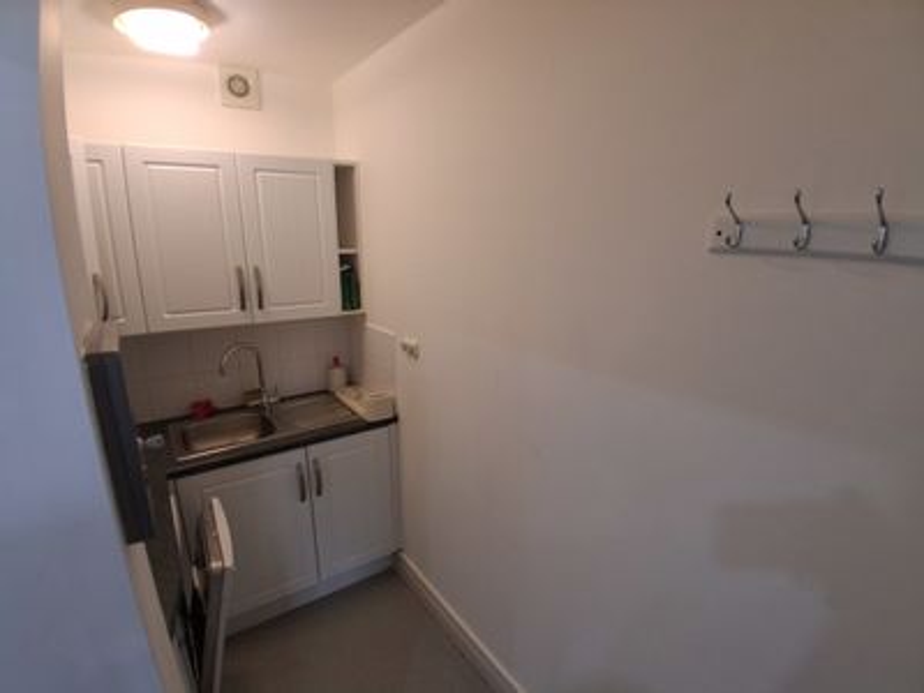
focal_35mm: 17
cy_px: 346
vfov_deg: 74.7
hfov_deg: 91.0
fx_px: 454
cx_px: 462
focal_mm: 1.4
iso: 100
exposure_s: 1/50
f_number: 2.2
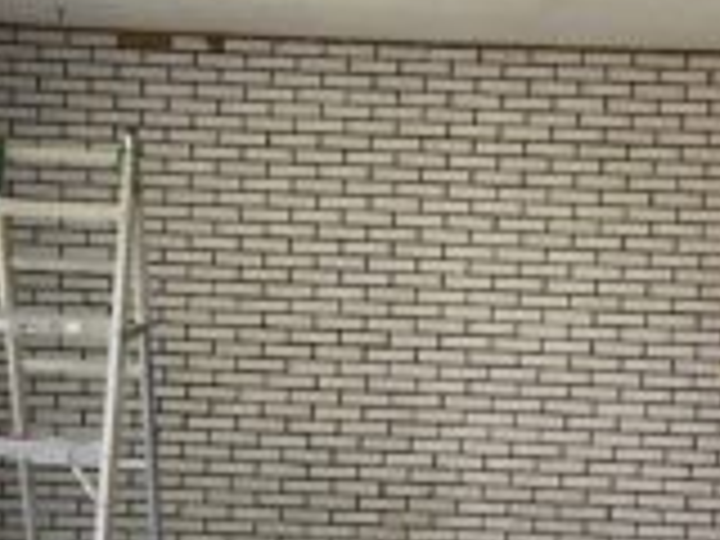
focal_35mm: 65
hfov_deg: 29.8
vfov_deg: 22.6
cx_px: 360
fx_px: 1352
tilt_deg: -5.6
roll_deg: -2.6
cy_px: 315
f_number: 1.8
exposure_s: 1/122
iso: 80
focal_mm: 4.25
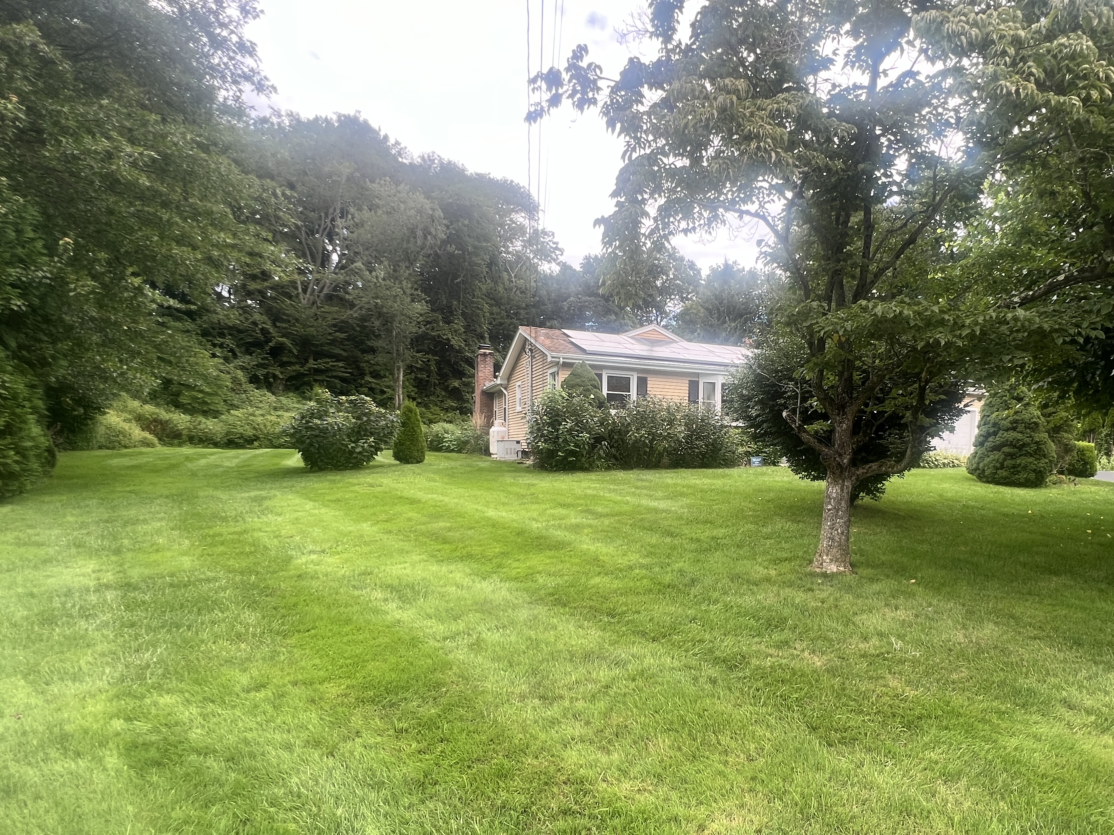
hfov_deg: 83.0
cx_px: 697
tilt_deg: -3.1
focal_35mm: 19
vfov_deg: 68.2
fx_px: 611
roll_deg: -0.6
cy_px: 488
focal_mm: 1.57
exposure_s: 1/187
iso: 32
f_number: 1.8
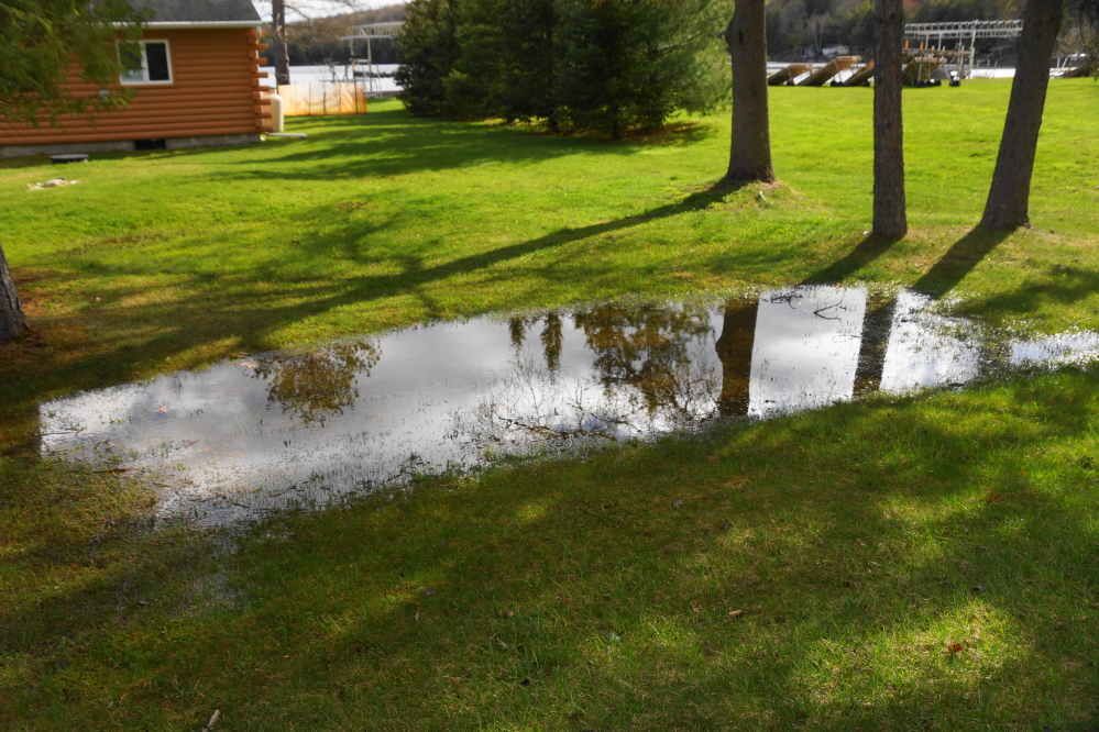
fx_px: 1007
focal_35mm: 33
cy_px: 366
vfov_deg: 40.0
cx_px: 550
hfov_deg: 57.2
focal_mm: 22
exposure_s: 1/100
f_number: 5
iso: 100
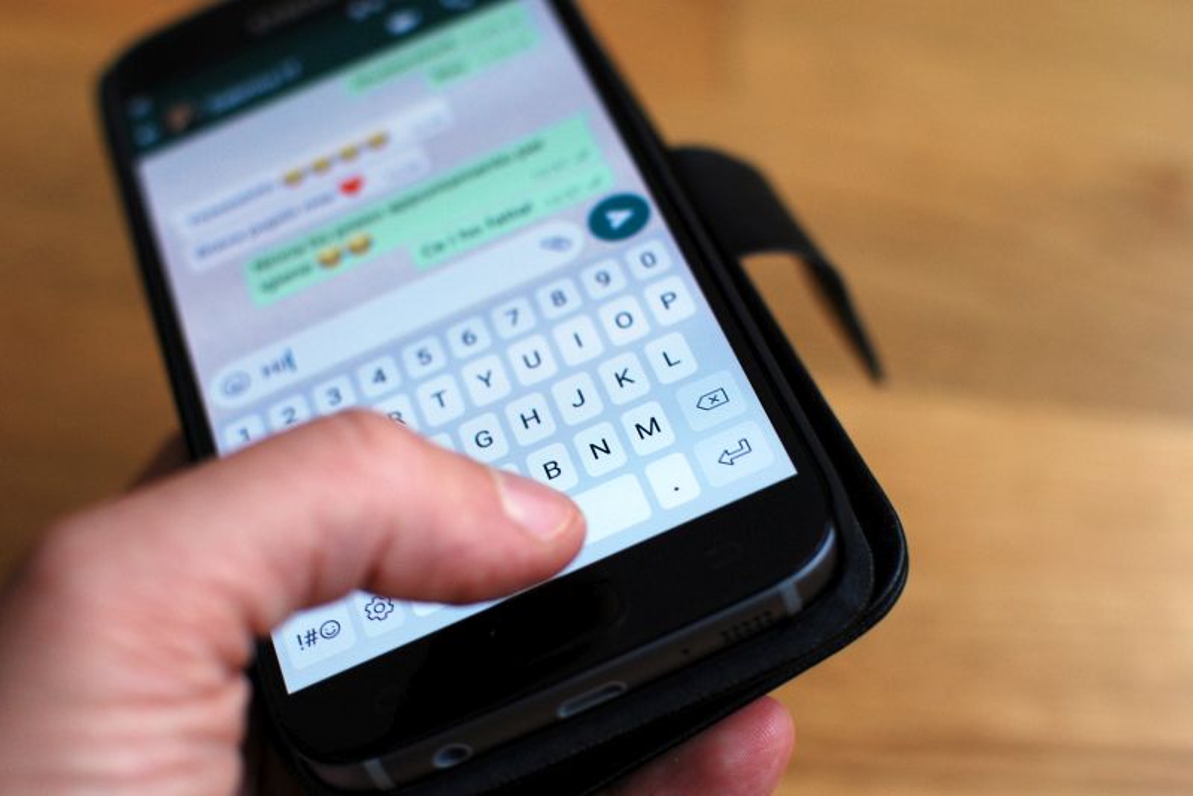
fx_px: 1740
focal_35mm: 52
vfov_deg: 25.8
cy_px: 398
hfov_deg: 37.8
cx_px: 596
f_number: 2.8
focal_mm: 35
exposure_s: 1/30
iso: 400
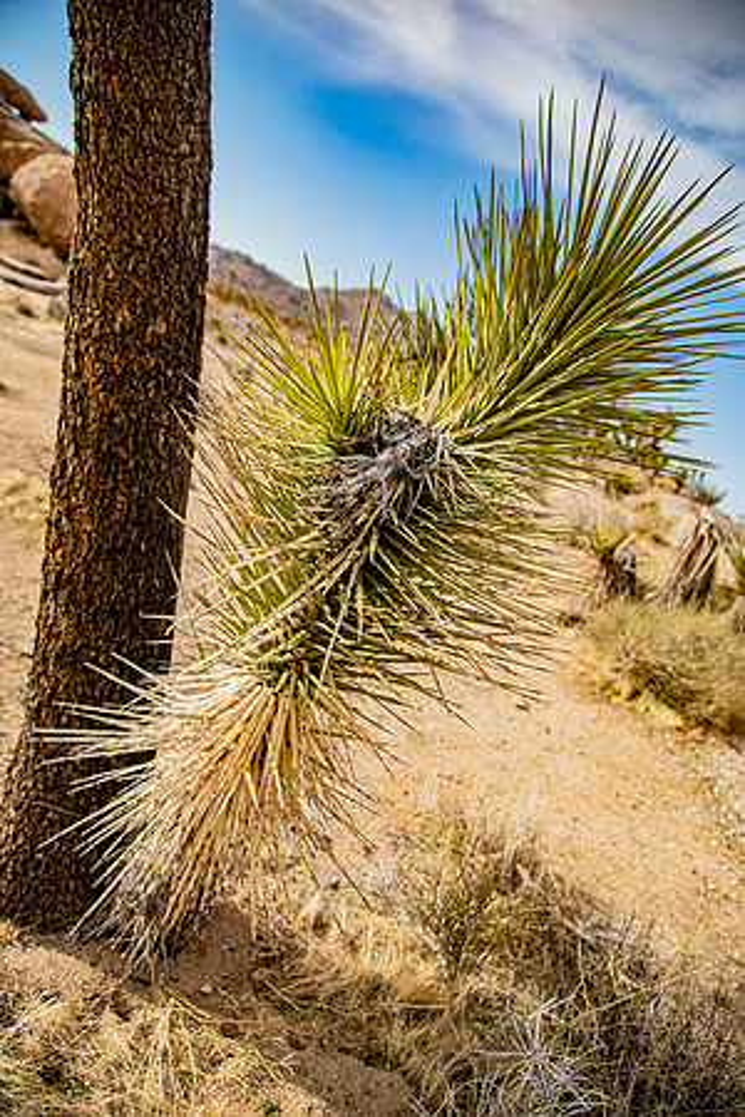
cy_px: 558
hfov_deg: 53.1
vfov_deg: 73.7
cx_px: 372
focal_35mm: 24
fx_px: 745
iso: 100
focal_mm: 24
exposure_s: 1/1000
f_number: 4
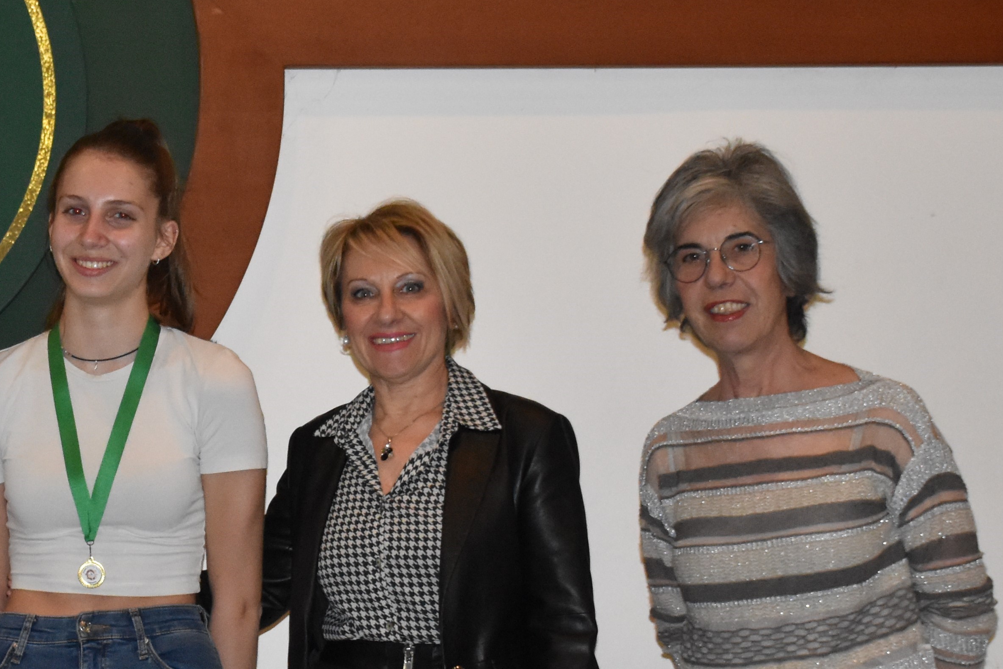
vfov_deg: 10.6
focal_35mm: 129
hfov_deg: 15.8
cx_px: 220
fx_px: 3594
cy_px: 378
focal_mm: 34
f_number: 4.2
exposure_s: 1/60
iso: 2200
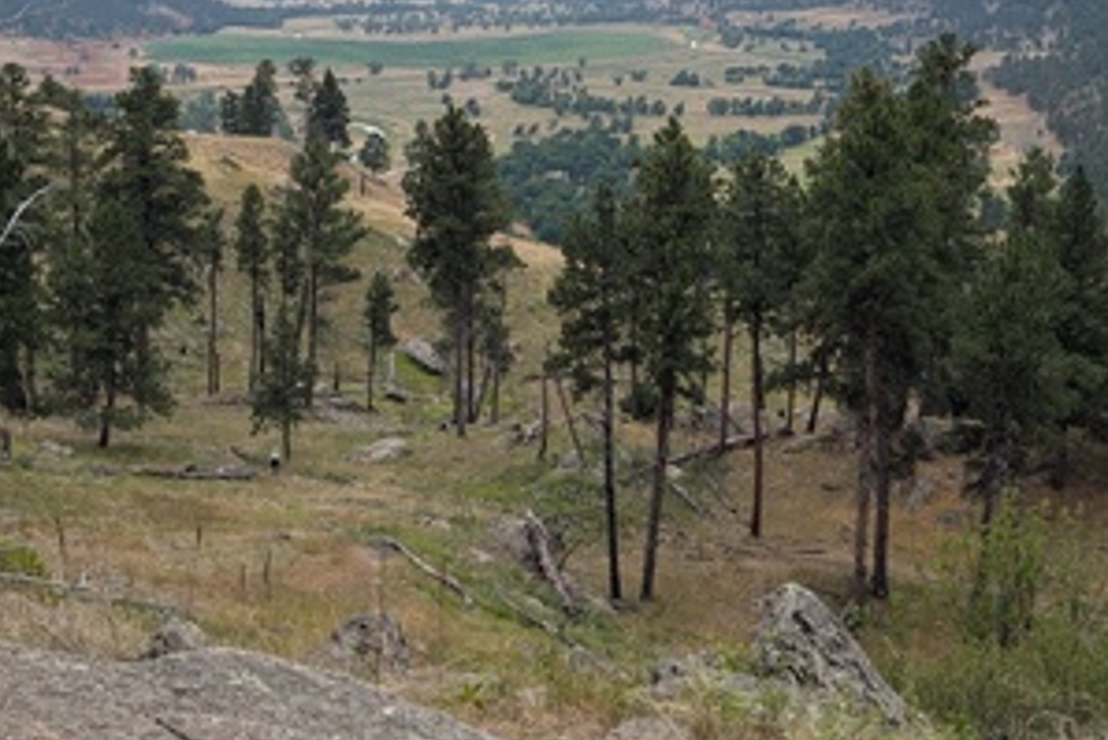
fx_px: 1447
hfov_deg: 41.8
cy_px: 149
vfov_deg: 28.1
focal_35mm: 47
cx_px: 465
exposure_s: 1/782
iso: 20
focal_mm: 6.9
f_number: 1.68
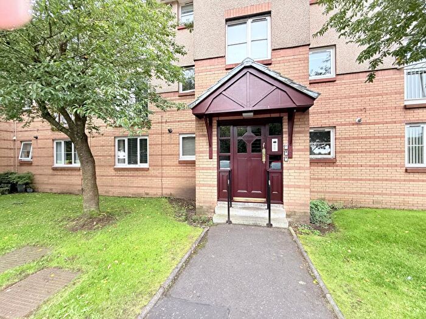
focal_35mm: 14
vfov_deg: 85.7
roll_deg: +0.4
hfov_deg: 102.1
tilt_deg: -1.2
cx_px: 213
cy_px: 160
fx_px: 172
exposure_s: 1/99
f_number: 2.2
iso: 100
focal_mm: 2.22
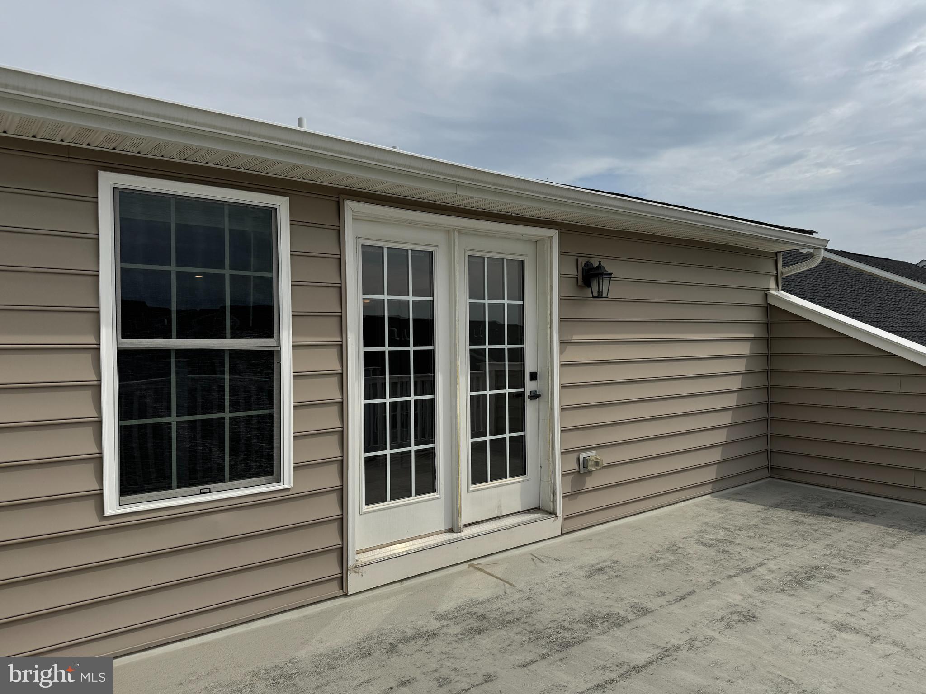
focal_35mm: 24
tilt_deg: -0.6
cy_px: 347
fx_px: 642
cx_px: 463
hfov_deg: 71.6
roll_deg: +0.4
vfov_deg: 56.8
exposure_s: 1/7937
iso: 80
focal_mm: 6.76
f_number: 1.78
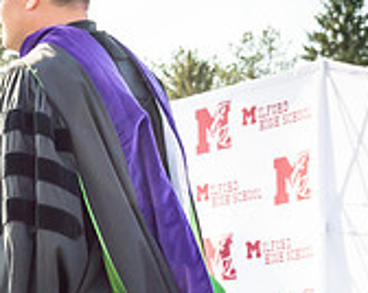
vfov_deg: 7.9
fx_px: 2100
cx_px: -143
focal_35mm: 193
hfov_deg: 9.8
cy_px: 378
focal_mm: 34
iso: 200
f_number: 7.1
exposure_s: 1/500
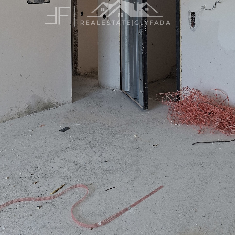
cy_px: 12
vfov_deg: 36.8
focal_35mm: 42
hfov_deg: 40.0
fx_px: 323
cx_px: 117
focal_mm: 5.54
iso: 50
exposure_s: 1/100
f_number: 1.8
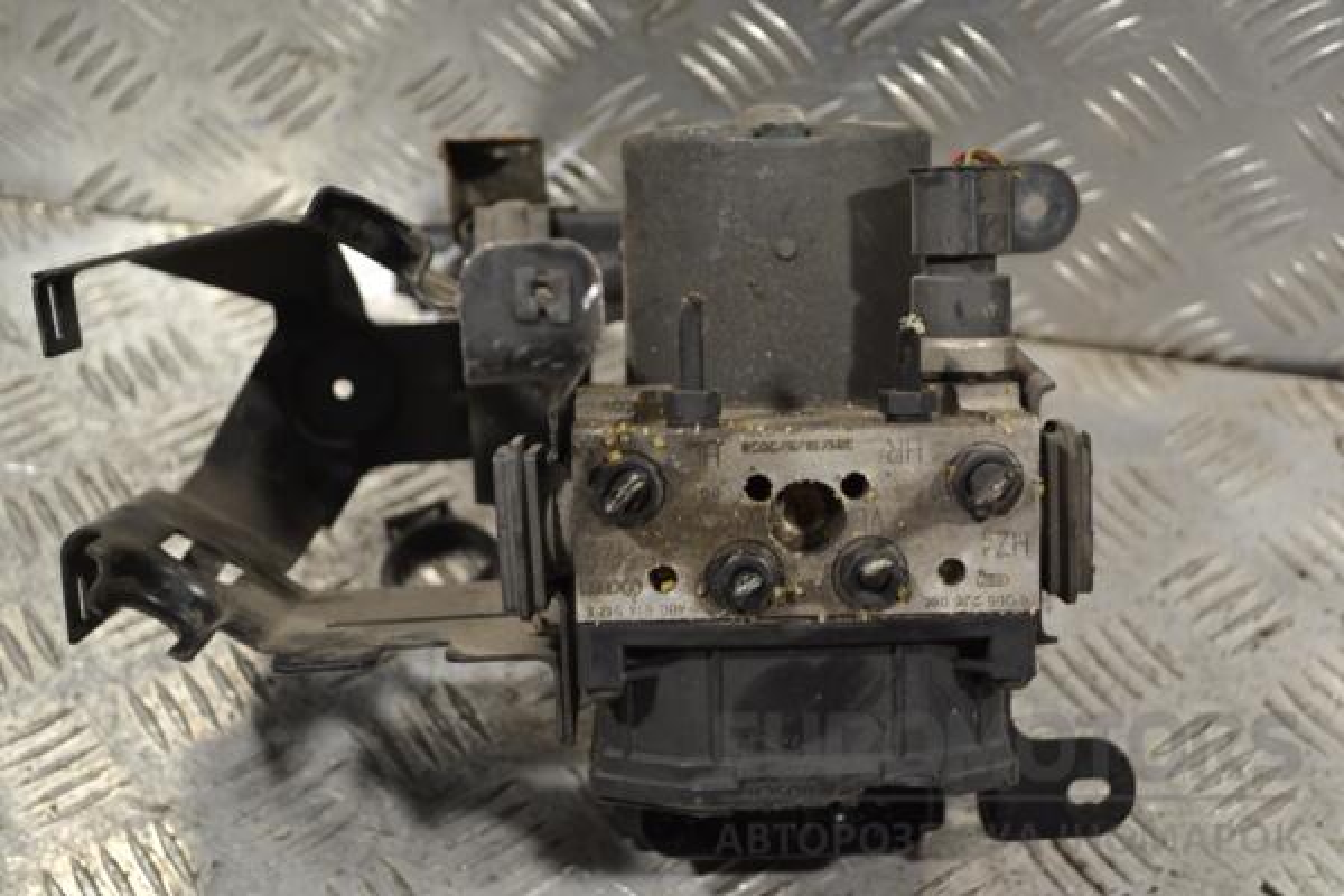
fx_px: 2016
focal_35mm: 54
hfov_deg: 36.9
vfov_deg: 25.1
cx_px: 672
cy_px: 448
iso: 200
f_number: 5
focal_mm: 36
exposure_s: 1/30
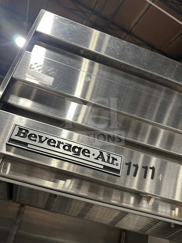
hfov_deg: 56.8
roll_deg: -14.6
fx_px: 168
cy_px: 122
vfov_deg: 71.6
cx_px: 91
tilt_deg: +27.7
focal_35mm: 24
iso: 250
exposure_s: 1/60
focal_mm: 6.86
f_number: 1.78
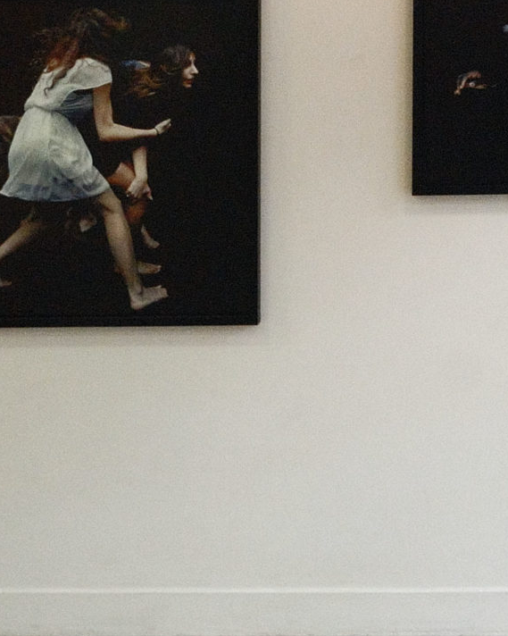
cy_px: 35
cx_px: 619
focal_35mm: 71
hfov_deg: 20.1
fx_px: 1335
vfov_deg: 25.7
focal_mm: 14
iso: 400
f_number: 5.6
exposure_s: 1/80
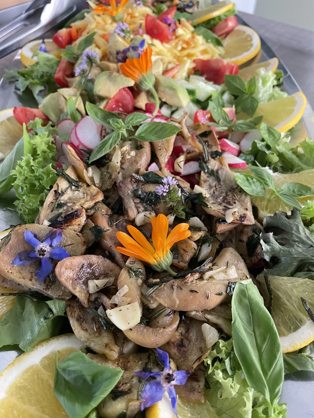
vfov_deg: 67.3
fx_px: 314
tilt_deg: -47.4
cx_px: 157
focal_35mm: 26
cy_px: 209
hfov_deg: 53.1
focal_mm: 4.2
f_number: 1.6
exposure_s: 1/60
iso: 400
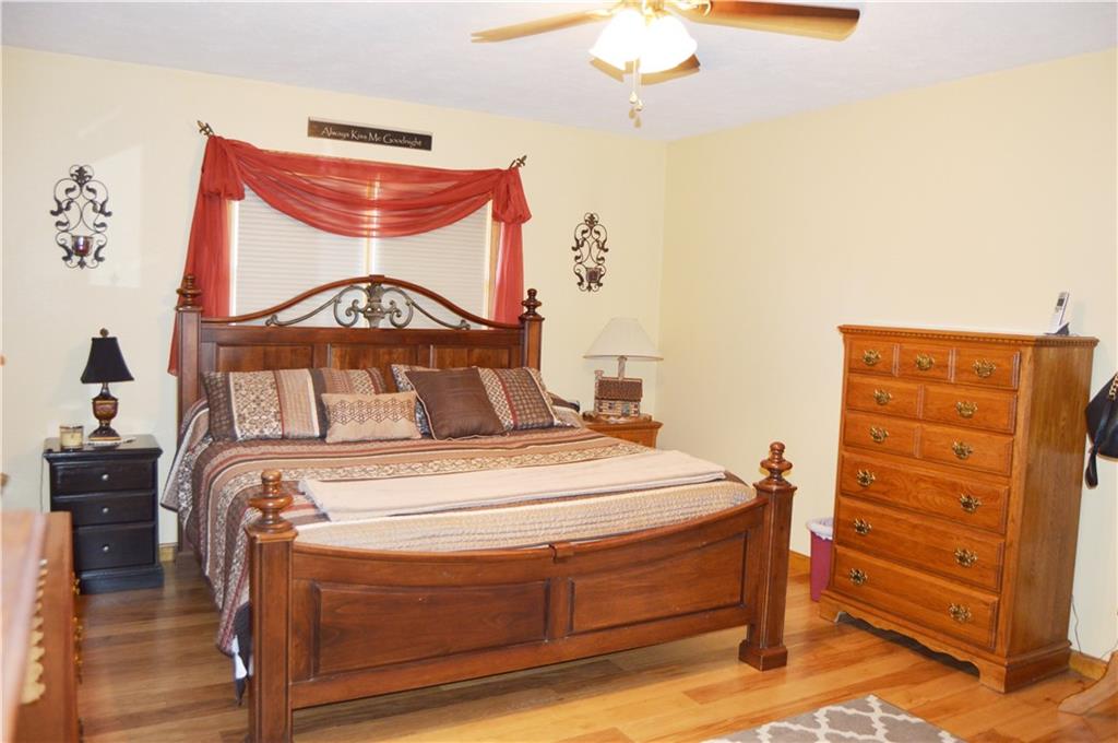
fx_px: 837
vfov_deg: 47.8
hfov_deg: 67.4
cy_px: 372
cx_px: 559
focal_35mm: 27
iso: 800
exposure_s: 1/40
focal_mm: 18
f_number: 3.5
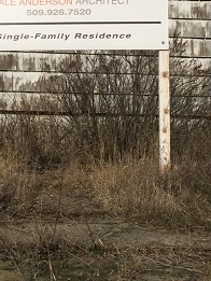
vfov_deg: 21.9
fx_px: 723
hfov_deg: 16.6
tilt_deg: +4.4
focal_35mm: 89
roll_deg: -0.1
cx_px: 66
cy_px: 87
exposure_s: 1/5128
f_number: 2.2
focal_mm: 4.15
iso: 32
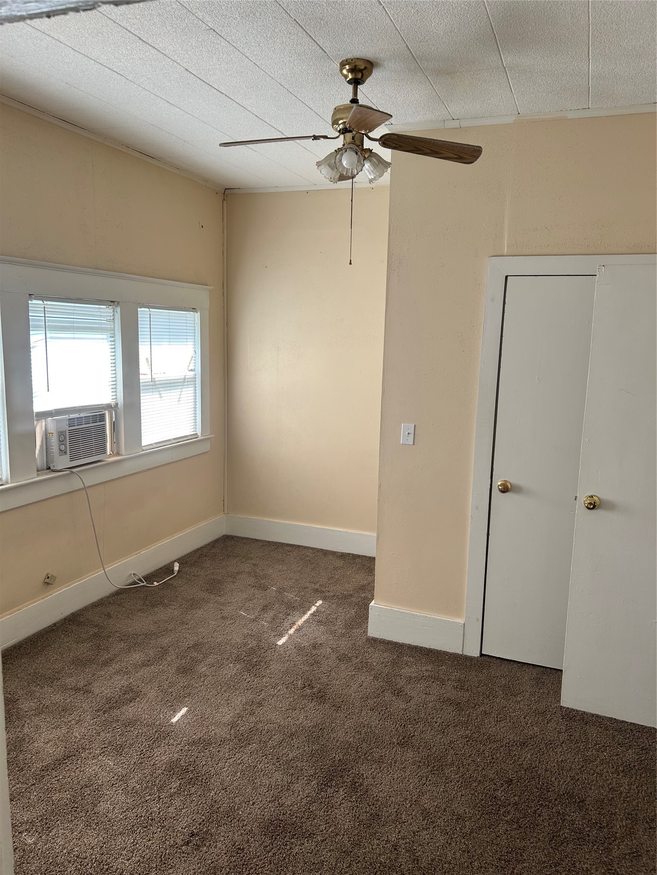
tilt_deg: -9.0
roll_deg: -2.2
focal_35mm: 26
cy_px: 438
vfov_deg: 67.3
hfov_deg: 53.1
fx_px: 658
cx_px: 328
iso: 32
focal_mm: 5.7
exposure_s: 1/130
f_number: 1.5
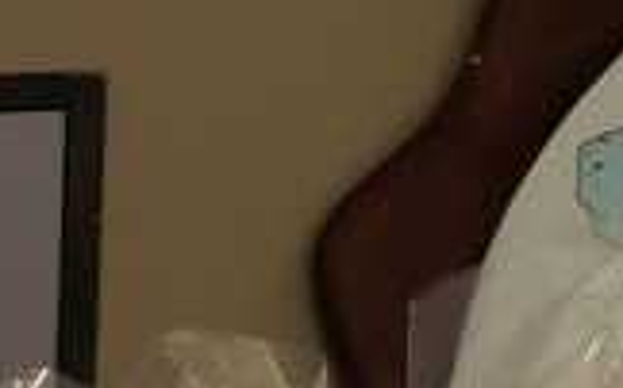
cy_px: 834
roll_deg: +0.5
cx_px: -704
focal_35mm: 159
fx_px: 2698
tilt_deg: -2.8
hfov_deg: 11.6
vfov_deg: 7.8
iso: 32
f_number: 2.2
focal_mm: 4.15
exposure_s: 1/191
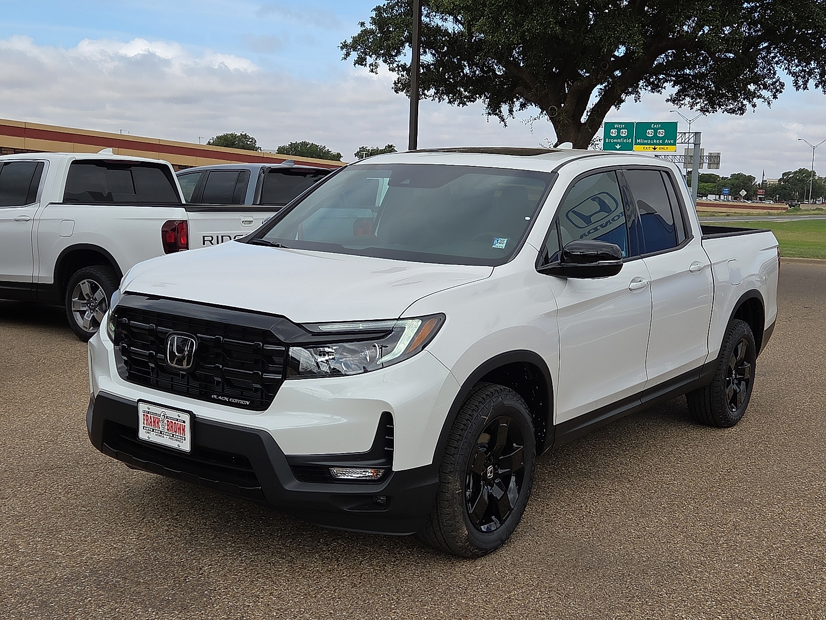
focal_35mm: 42
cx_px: 413
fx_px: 1002
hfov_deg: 44.8
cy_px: 310
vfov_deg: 34.3
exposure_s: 1/5000
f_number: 1.8
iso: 76
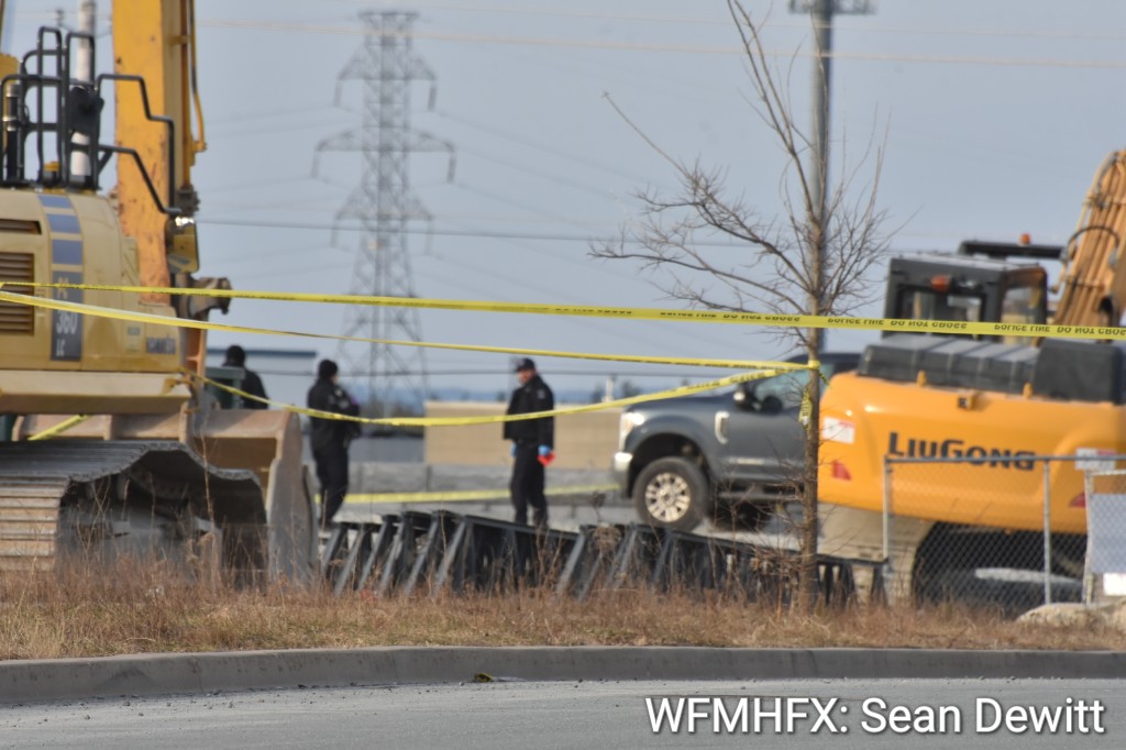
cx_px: 563
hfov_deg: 4.6
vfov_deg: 3.1
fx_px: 14070
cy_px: 375
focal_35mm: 450
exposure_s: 1/320
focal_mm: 300
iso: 500
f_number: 10
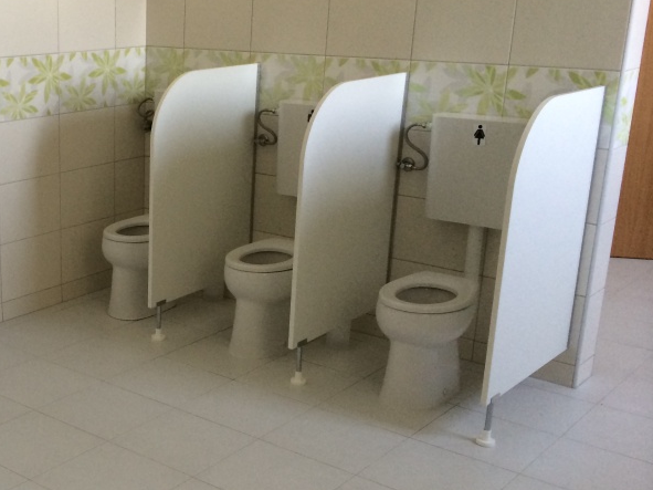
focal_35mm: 52
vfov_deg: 28.0
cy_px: 271
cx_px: 96
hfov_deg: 35.2
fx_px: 981
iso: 50
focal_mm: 4.12
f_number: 2.2
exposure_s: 1/30
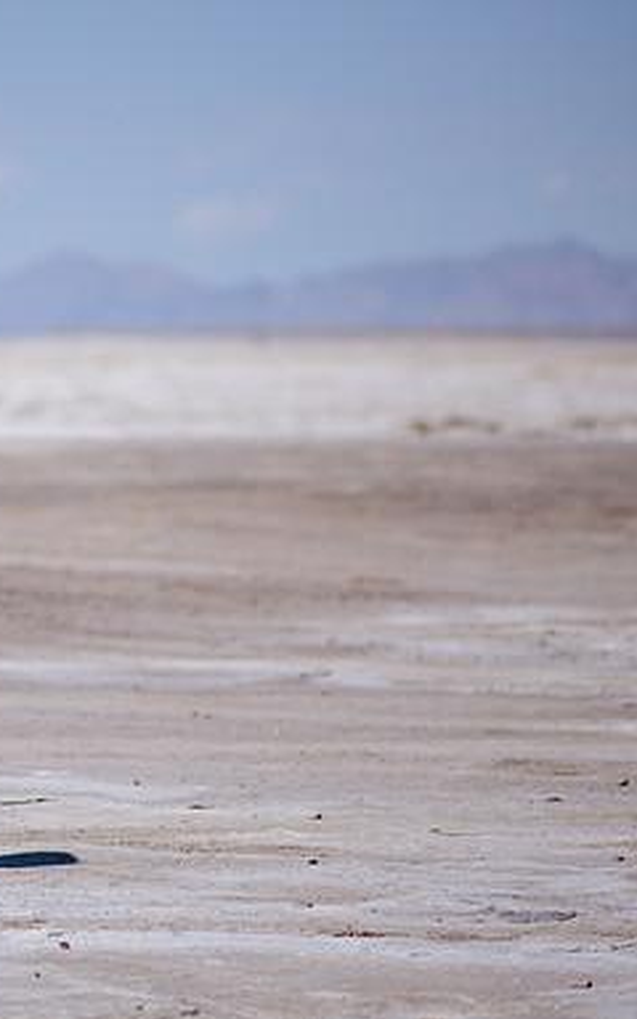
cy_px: 400
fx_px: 5555
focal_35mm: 200
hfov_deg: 6.5
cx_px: -21
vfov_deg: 10.5
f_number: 2.8
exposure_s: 1/6400
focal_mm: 105
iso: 125
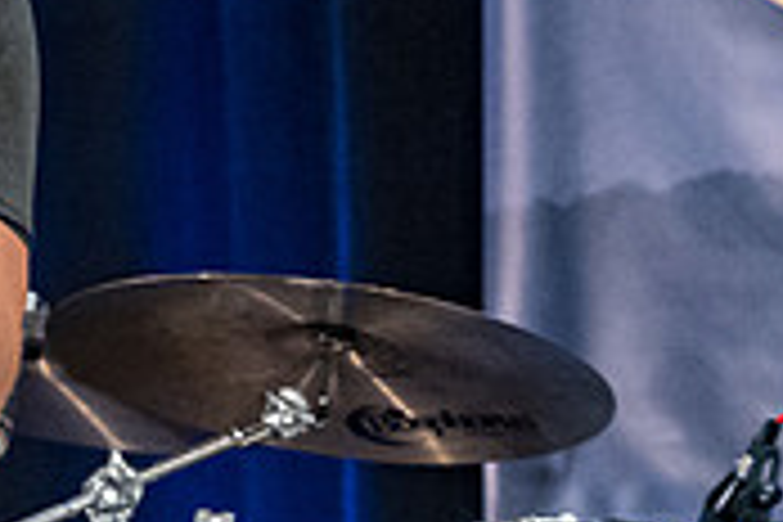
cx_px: -374
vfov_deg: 3.5
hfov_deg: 5.2
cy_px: 47
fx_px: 8504
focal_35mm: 391
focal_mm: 117
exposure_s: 1/250
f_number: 6.3
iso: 12800
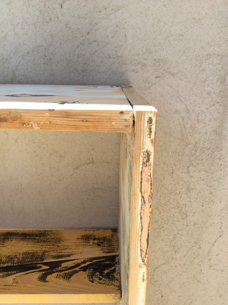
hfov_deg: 44.1
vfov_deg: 56.9
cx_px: 114
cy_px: 152
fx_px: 282
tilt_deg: -16.2
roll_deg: -0.9
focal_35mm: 32
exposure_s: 1/489
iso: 32
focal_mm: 3.3
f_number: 2.4
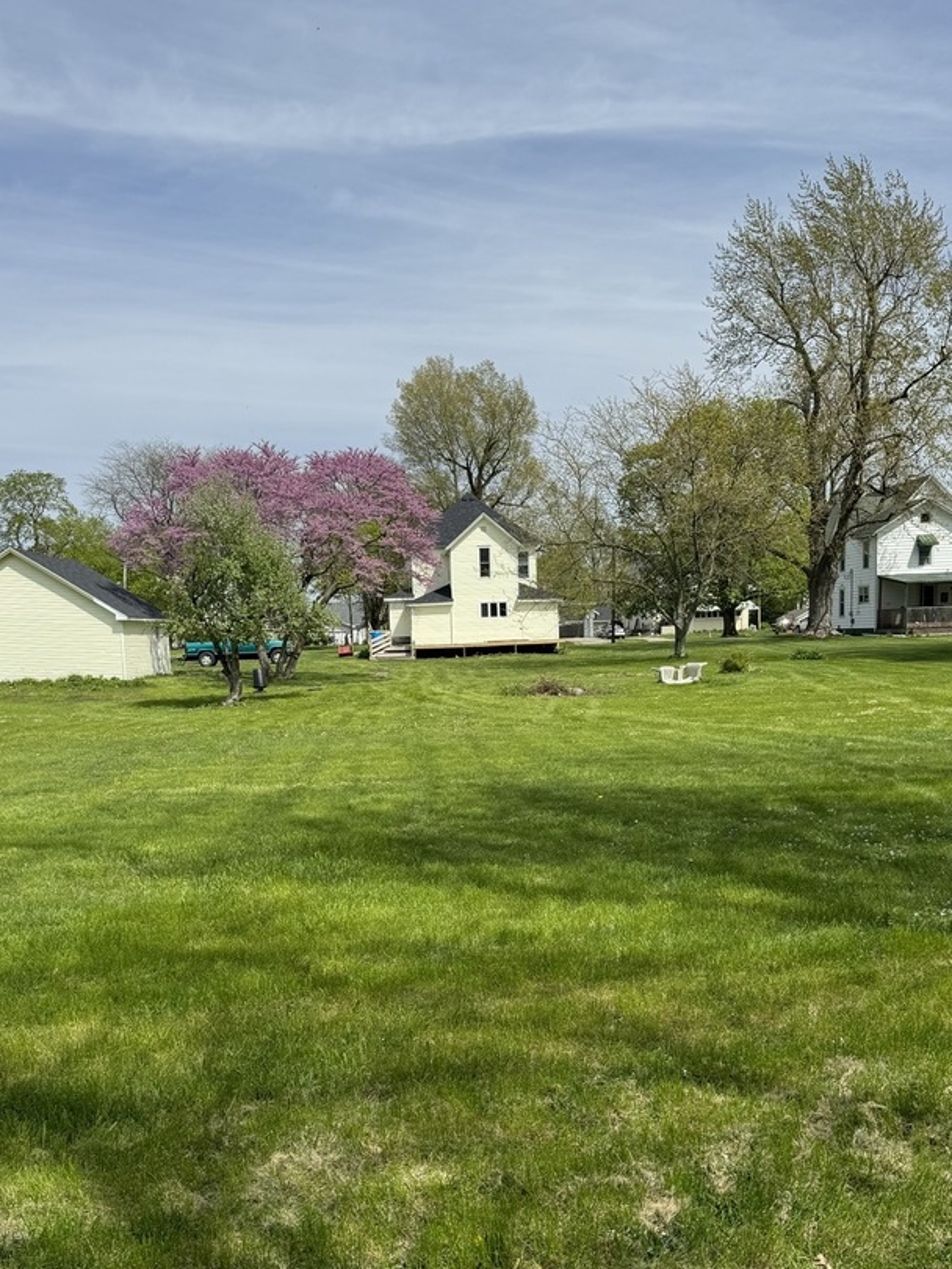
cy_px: 763
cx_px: 443
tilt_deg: -6.9
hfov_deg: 44.2
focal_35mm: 32
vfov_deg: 56.4
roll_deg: +1.8
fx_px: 1173
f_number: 1.78
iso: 80
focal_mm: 6.86
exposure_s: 1/5814
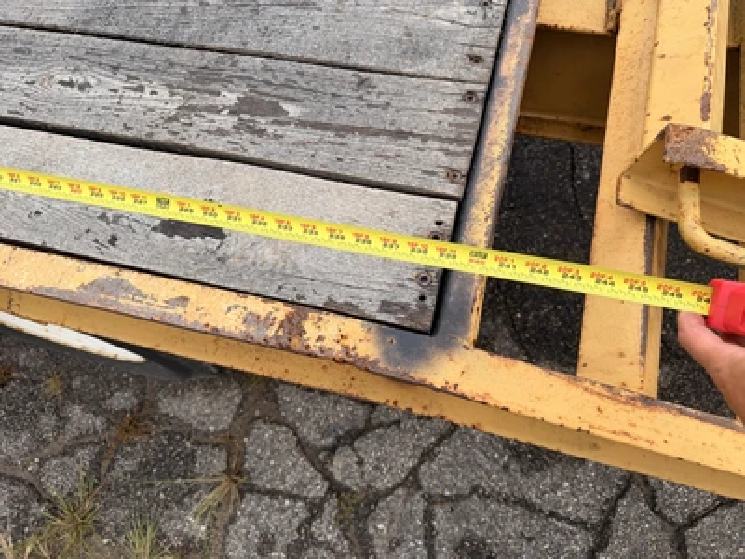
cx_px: 372
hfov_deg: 71.6
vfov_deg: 56.8
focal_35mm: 24
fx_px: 517
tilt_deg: -67.6
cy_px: 280
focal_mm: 6.76
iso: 100
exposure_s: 1/1812
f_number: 1.78
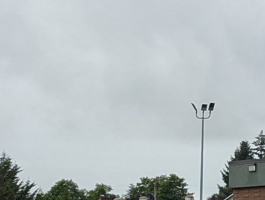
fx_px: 1158
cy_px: 177
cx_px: 777
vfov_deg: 9.8
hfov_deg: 10.0
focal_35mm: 151
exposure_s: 1/389
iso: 21
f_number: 1.68
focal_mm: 6.9
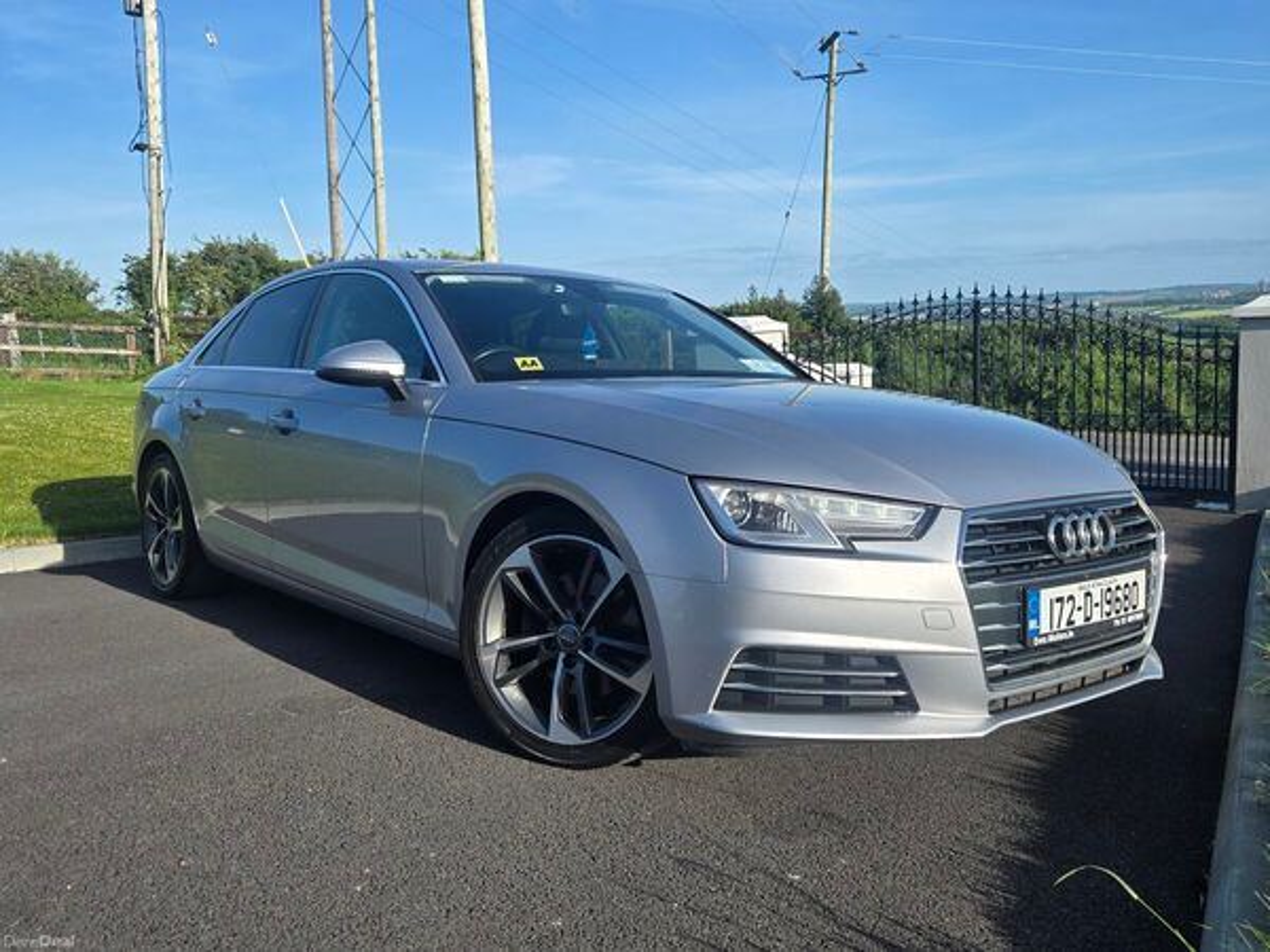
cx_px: 635
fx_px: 844
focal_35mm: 23
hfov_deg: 73.9
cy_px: 476
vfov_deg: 58.9
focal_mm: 5.4
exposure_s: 1/2921
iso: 50
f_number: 1.8
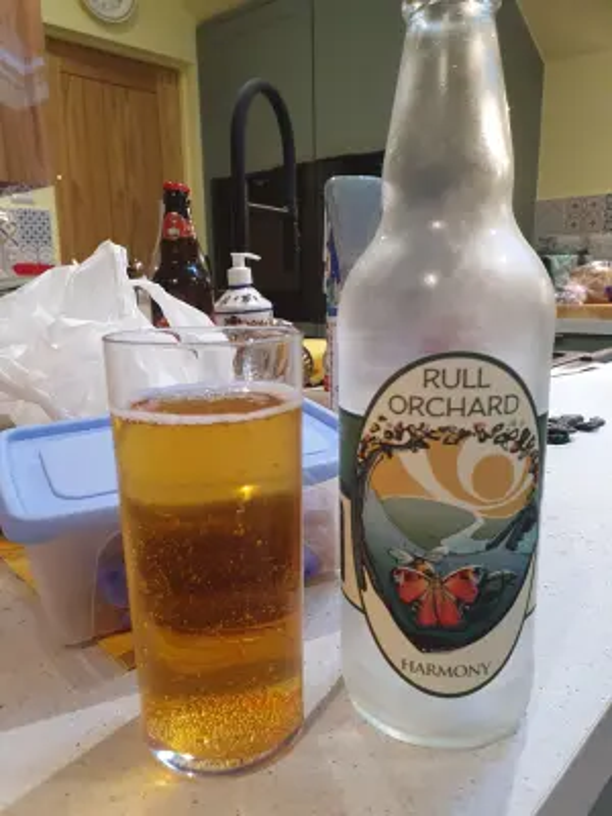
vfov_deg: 67.3
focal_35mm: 26
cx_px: 306
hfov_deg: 53.1
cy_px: 408
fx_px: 613
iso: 320
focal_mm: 4.32
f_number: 2.4
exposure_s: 1/50
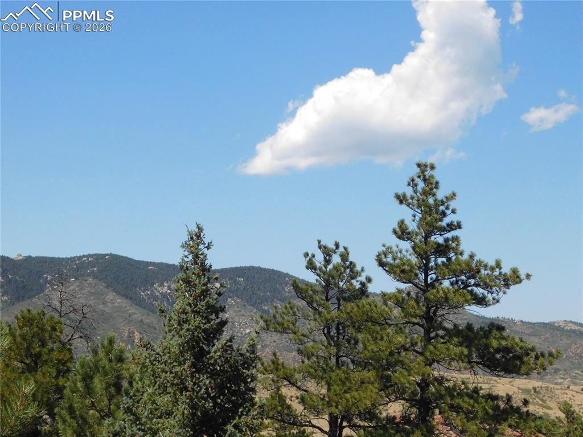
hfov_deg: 27.4
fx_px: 1195
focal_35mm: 71
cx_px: 292
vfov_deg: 20.7
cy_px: 218
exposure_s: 1/1500
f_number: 8.6
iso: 800
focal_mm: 12.6
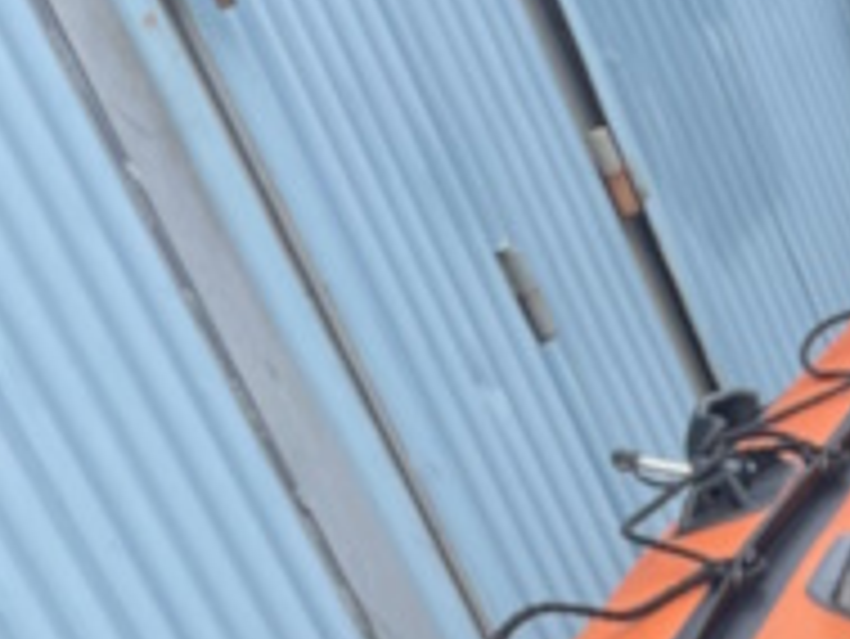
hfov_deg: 14.0
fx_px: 3047
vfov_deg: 10.5
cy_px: 1483
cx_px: 1570
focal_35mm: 124
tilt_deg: -30.6
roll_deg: +19.1
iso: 32
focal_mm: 4.2
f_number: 1.6
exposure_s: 1/370
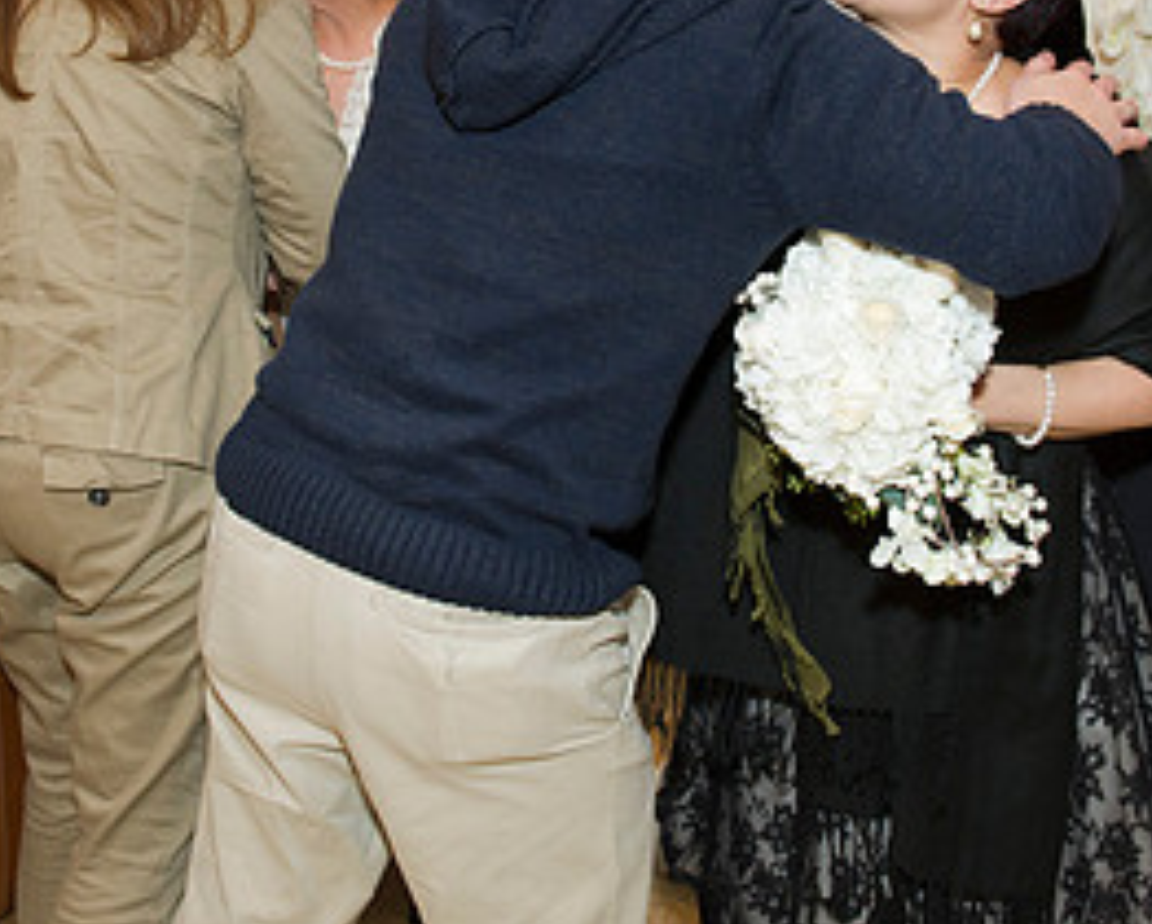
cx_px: 545
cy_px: 132
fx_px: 1842
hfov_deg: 34.7
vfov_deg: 27.3
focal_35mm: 54
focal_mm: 26
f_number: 5.6
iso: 1600
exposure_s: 1/100
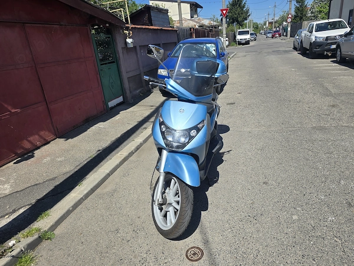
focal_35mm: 23
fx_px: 235
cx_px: 177
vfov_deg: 58.9
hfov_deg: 73.9
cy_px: 133
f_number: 1.7
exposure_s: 1/814
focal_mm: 6.3
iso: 12
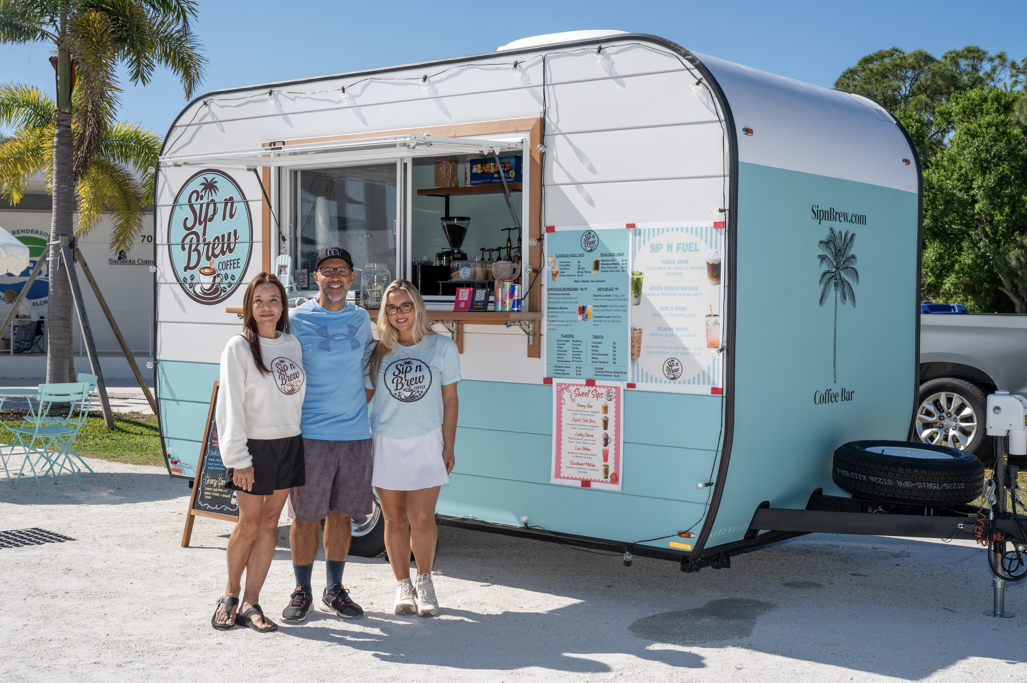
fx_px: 1254
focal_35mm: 44
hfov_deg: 44.5
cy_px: 342
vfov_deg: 30.5
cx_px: 514
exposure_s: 1/200
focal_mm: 44
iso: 100
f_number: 10
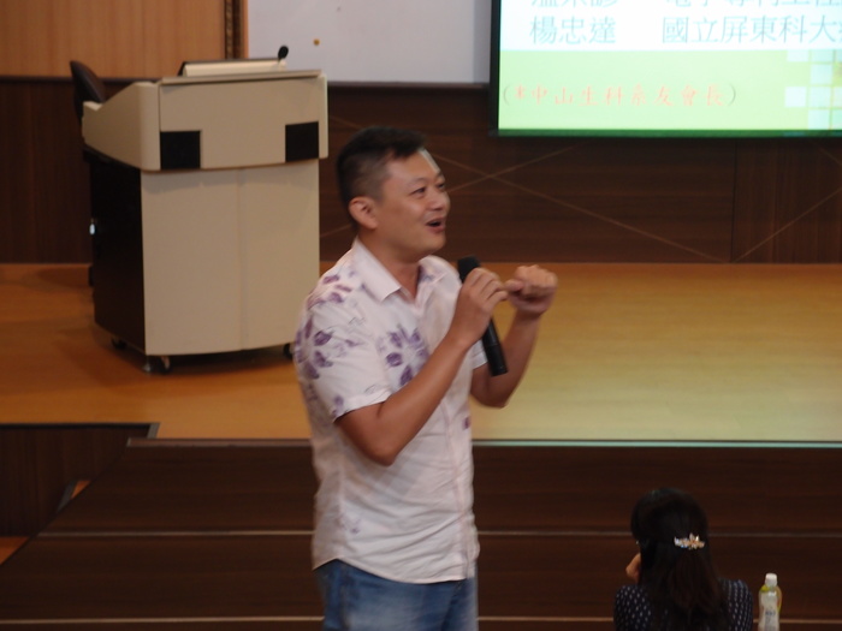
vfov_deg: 16.1
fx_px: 2238
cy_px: 316
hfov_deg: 21.3
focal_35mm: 92
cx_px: 421
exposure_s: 1/13
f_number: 2.4
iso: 200
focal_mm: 19.84
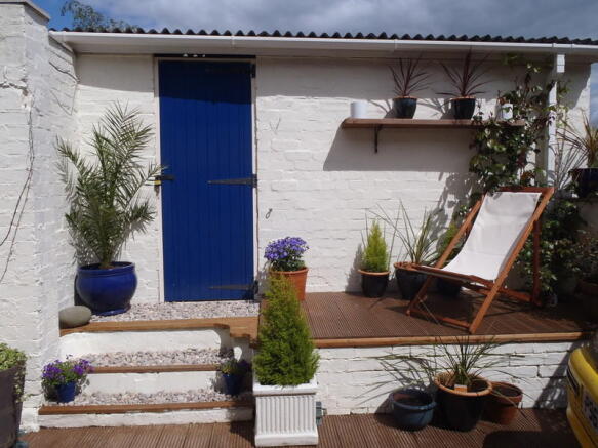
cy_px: 224
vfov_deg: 49.7
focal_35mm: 28
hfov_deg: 63.5
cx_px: 299
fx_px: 484
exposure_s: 1/200
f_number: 11
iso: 80
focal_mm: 5
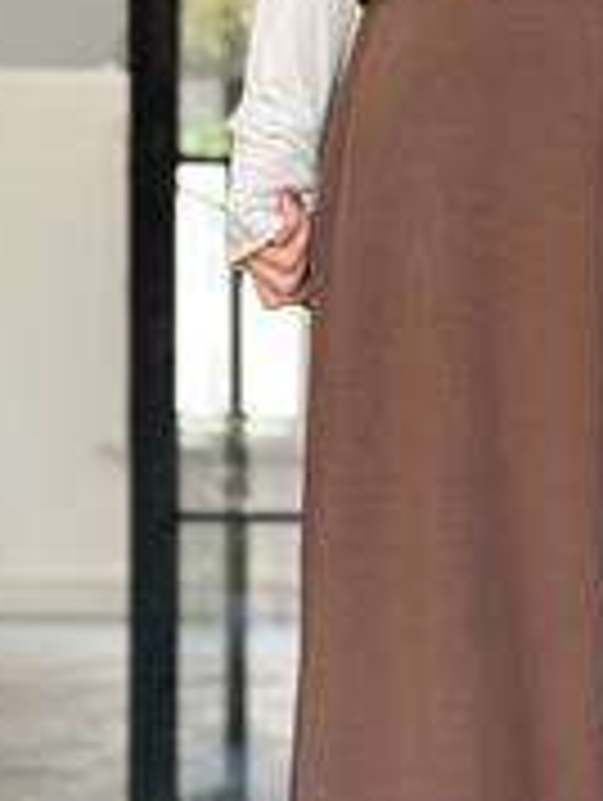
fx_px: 2665
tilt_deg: -2.4
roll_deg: -1.0
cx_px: 616
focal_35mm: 115
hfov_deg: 12.7
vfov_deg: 17.0
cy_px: 603
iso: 200
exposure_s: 1/60
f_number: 1.78
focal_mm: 6.76
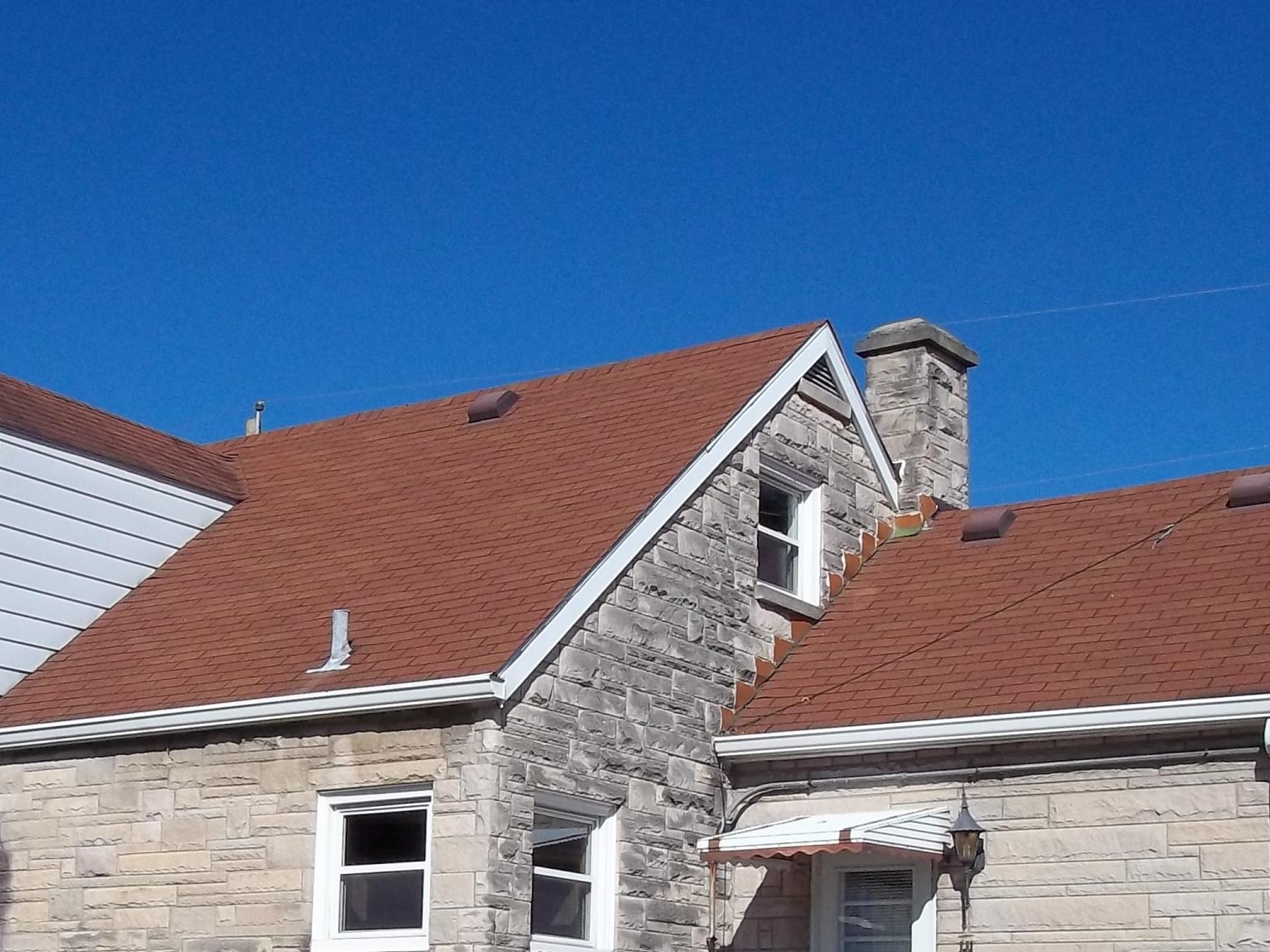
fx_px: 2238
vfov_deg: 23.4
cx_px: 464
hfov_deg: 31.5
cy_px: 866
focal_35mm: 61
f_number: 5.5
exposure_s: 1/800
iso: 80
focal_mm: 5.7
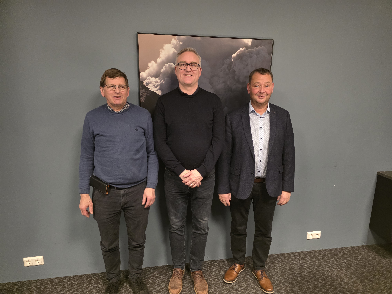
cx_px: 196
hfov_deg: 73.9
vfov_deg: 58.9
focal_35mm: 23
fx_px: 260
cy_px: 147
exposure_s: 1/50
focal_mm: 6.3
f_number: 1.7
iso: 1600
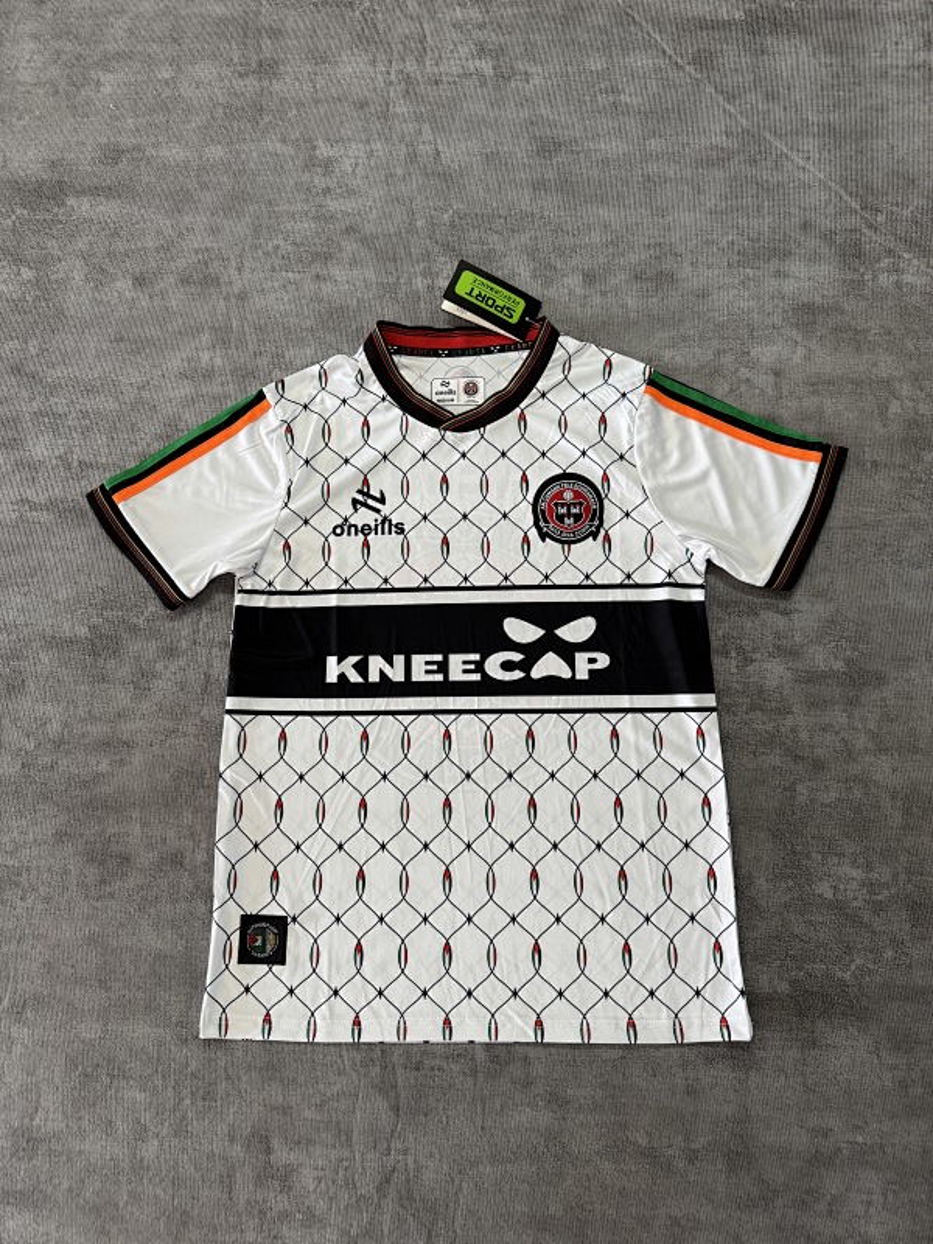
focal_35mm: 24
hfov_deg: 56.8
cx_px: 466
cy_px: 622
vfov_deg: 71.6
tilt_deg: -79.3
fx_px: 862
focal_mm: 6.76
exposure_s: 1/121
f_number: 1.78
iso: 125
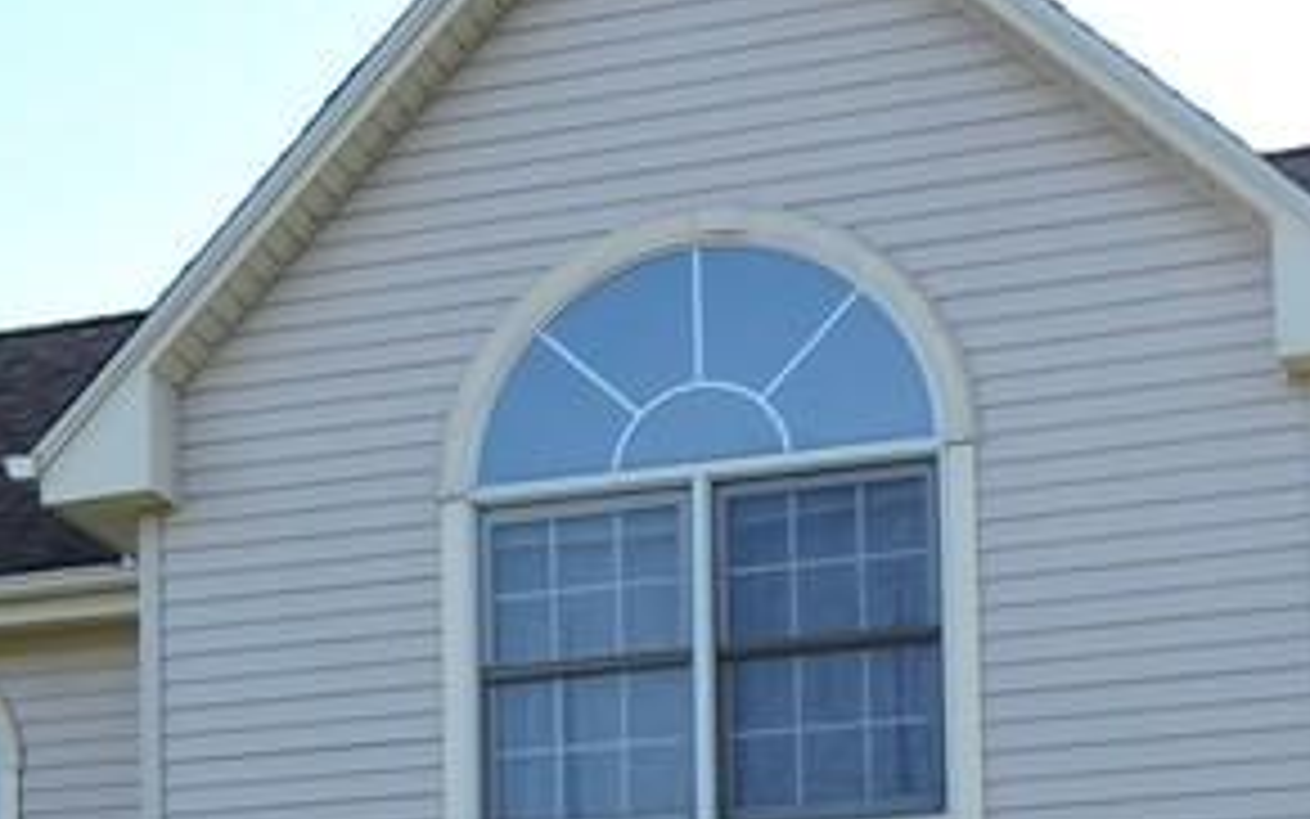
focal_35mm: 112
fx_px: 3999
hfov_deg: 17.4
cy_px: 1130
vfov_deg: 11.3
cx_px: -405
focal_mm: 5.4
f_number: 3.1
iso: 100
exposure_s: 1/400
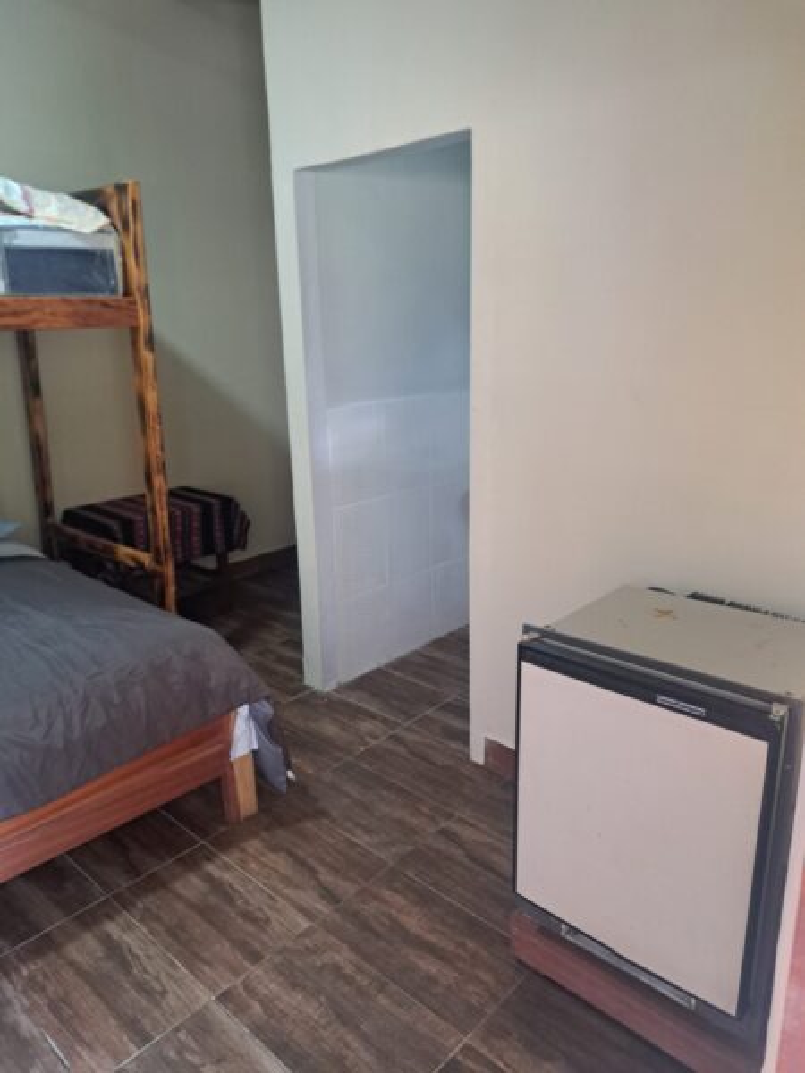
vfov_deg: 71.6
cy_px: 536
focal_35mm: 24
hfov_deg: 56.8
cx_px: 402
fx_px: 744
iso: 400
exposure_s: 1/40
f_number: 1.8
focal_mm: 5.23
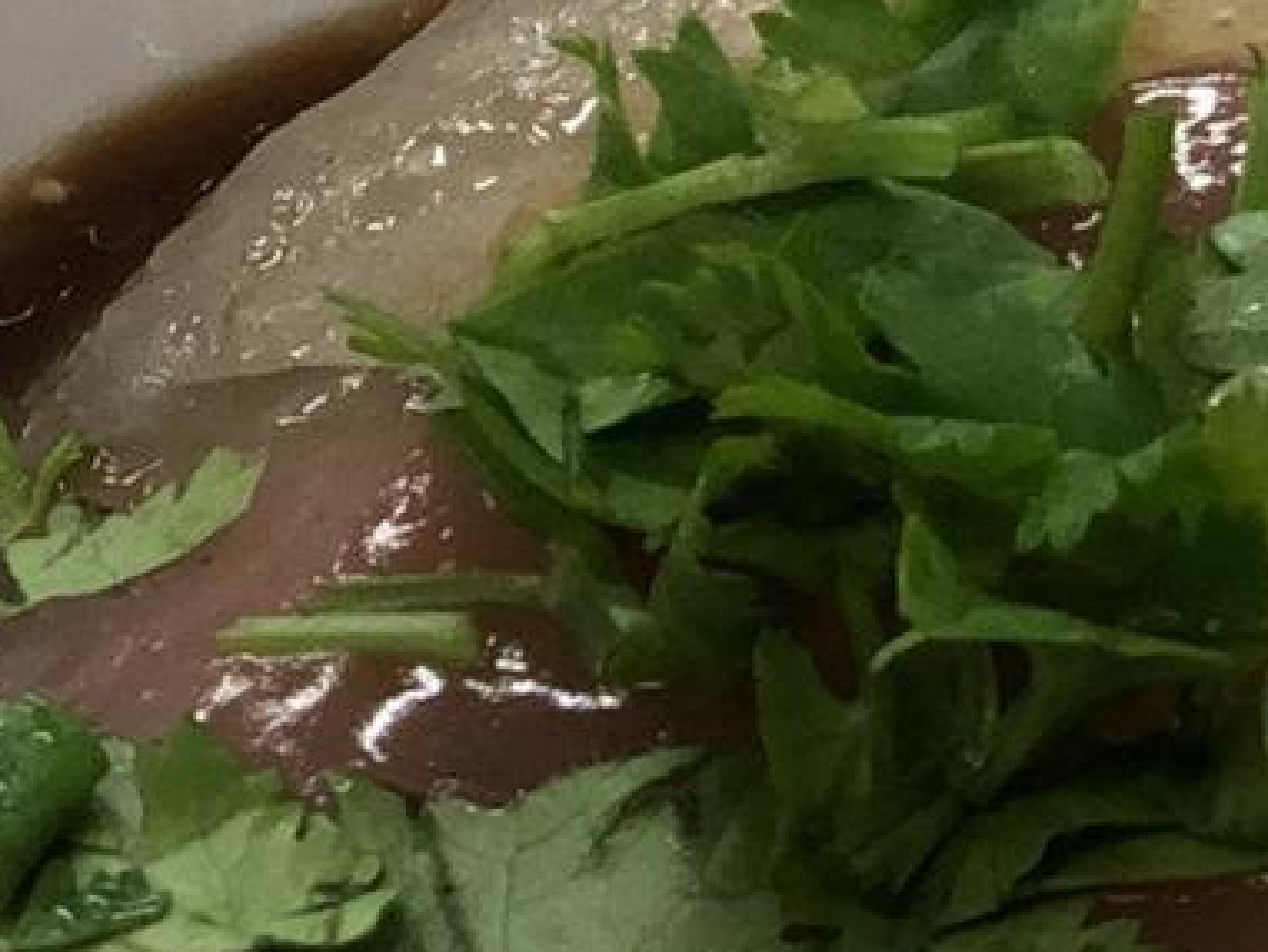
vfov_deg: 5.4
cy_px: -176
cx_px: 243
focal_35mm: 273
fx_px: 10003
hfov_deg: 7.2
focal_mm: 6
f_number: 2.4
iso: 100
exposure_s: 1/30
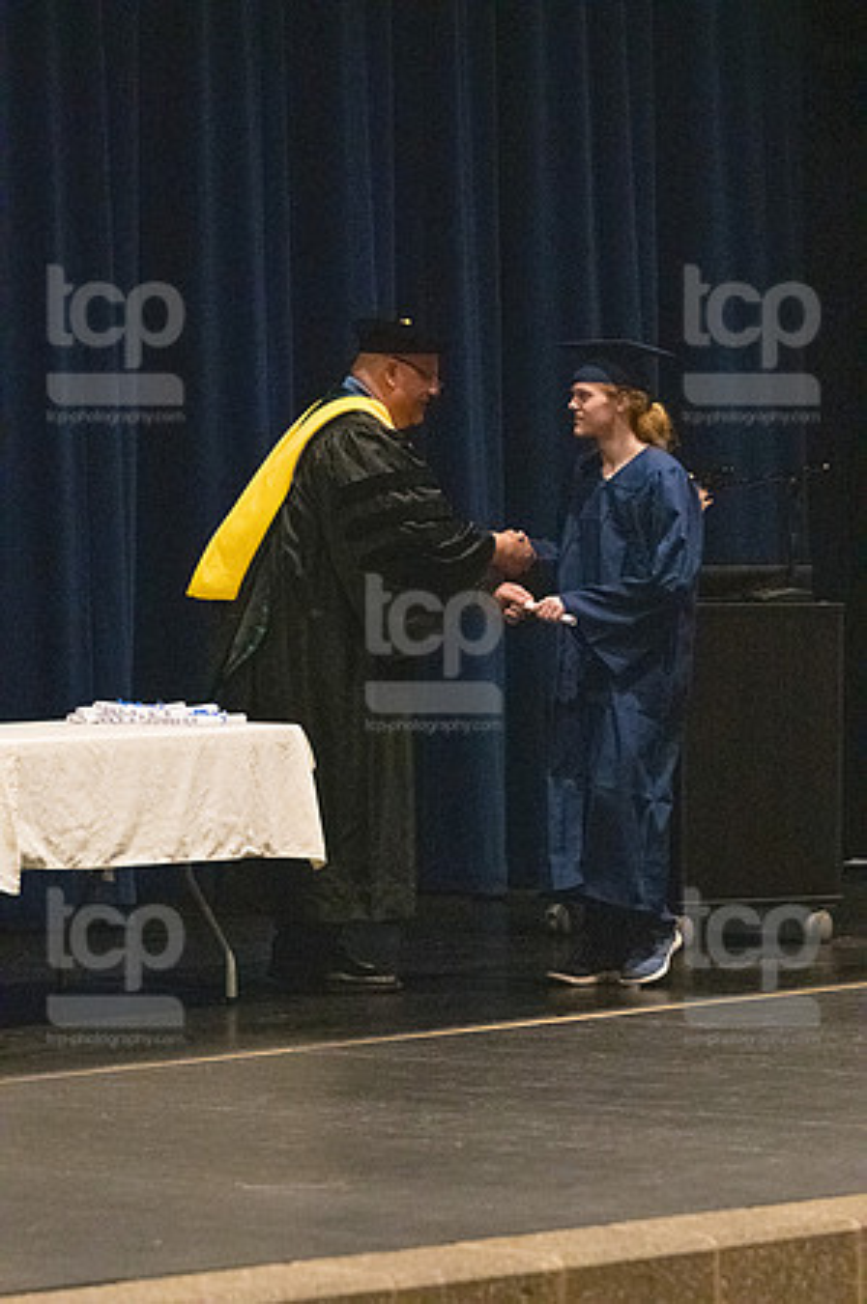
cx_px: 434
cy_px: 652
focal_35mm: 174
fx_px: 6300
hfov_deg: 7.9
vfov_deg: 11.8
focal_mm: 116
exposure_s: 1/400
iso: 10000
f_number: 3.2
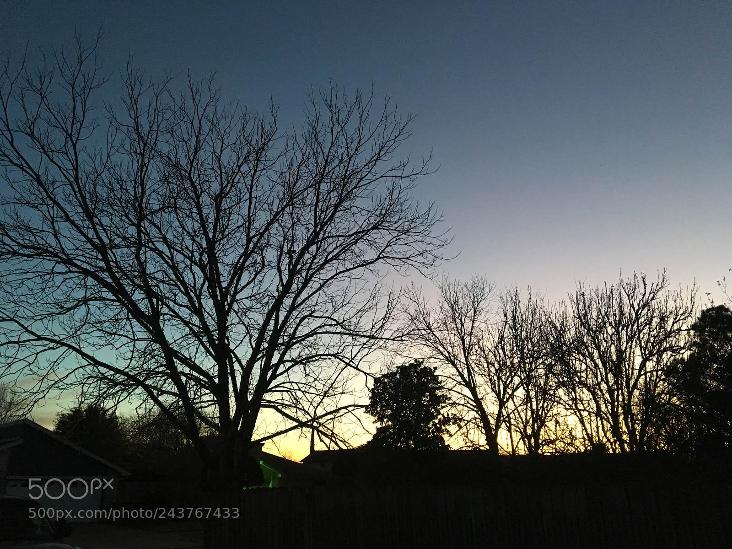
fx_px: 613
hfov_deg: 61.7
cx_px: 366
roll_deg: -0.5
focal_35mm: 29
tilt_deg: +19.7
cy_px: 274
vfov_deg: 48.2
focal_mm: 4.15
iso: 200
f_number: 2.2
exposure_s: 1/20
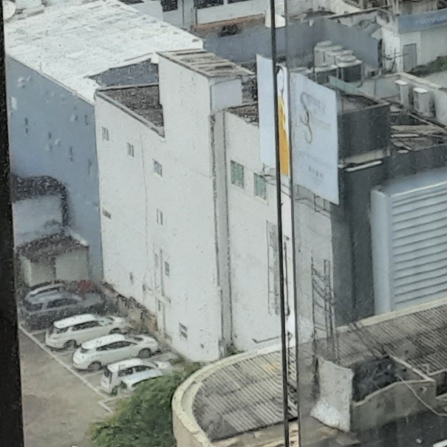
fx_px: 2367
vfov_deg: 10.1
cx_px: 1491
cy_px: -395
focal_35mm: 162
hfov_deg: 8.4
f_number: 1.8
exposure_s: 1/512
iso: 20
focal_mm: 5.23
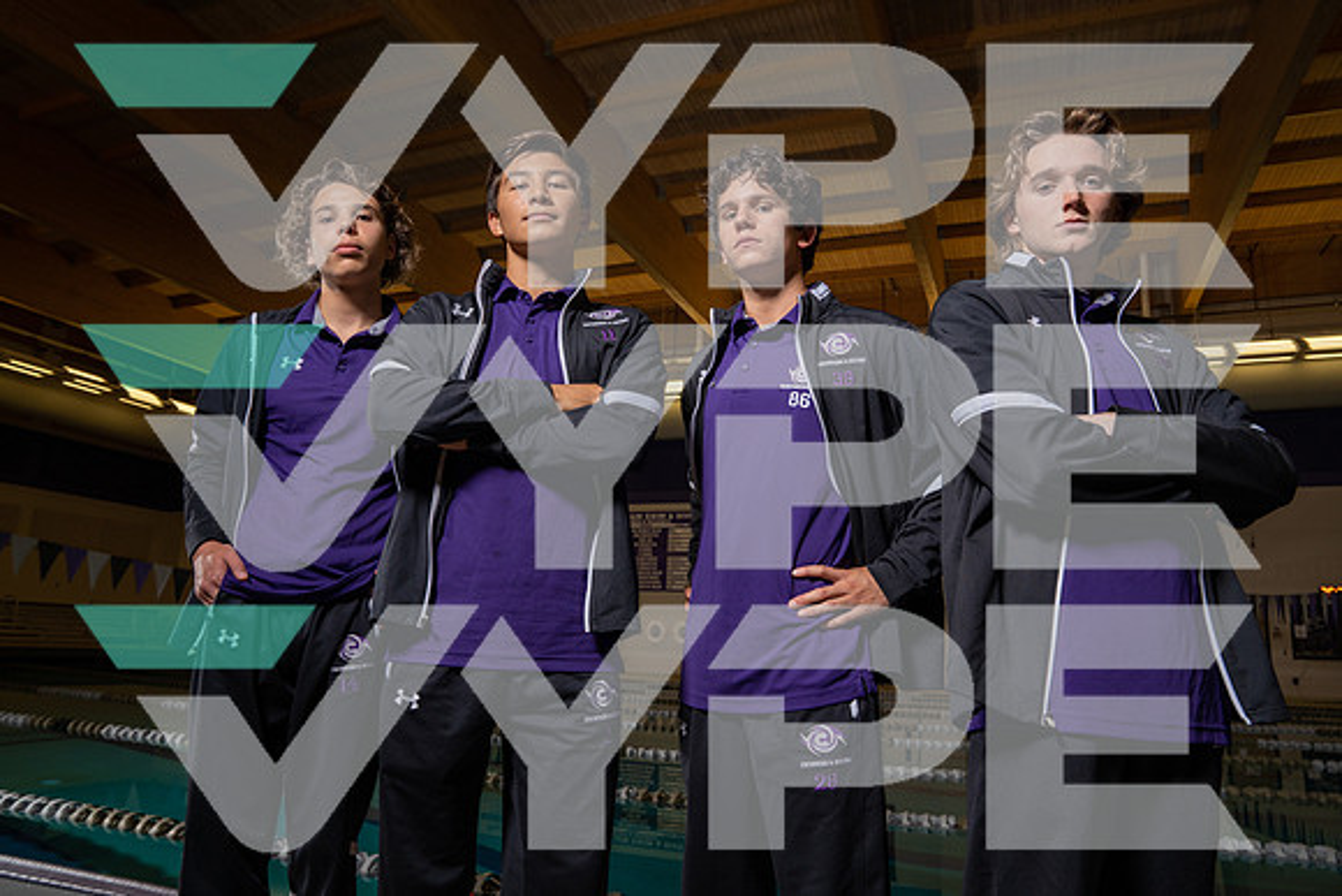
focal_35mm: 24
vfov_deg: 53.2
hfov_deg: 73.7
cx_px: 671
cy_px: 448
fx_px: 895
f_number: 8
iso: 320
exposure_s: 1/250
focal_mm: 24
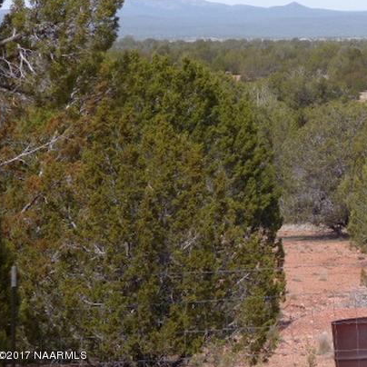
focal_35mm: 189
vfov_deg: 9.2
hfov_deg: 9.2
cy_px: 104
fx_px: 2267
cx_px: 356
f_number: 4.8
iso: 100
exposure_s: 1/640
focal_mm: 17.86
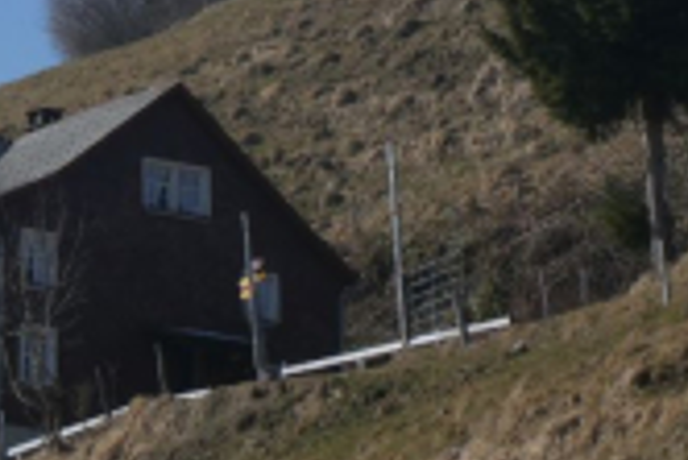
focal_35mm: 331
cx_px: -10
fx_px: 6331
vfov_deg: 4.2
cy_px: -25
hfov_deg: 6.2
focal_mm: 22.3
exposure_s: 1/640
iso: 80
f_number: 5.2
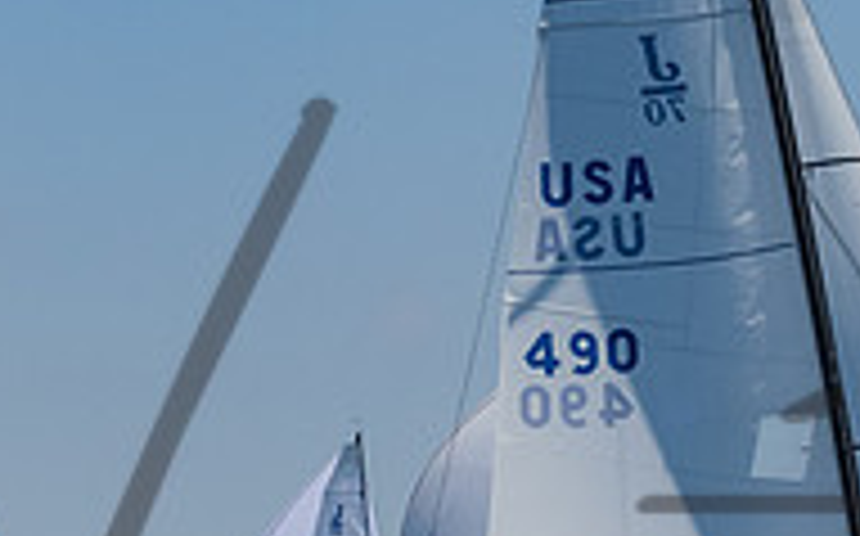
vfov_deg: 3.8
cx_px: 339
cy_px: 607
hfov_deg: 6.1
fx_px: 8009
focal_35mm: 342
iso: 640
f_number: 14
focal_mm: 70
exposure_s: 1/1600
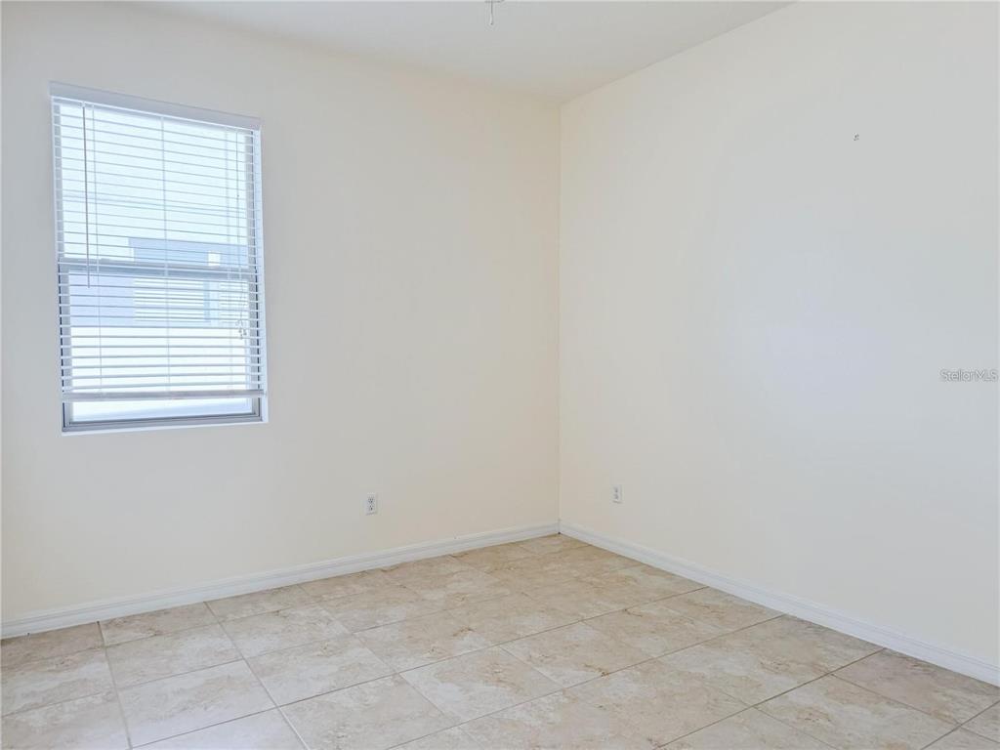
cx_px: 500
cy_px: 375
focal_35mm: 24
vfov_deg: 56.8
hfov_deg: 71.6
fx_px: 693
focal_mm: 6.76
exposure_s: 1/173
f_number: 1.78
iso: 80
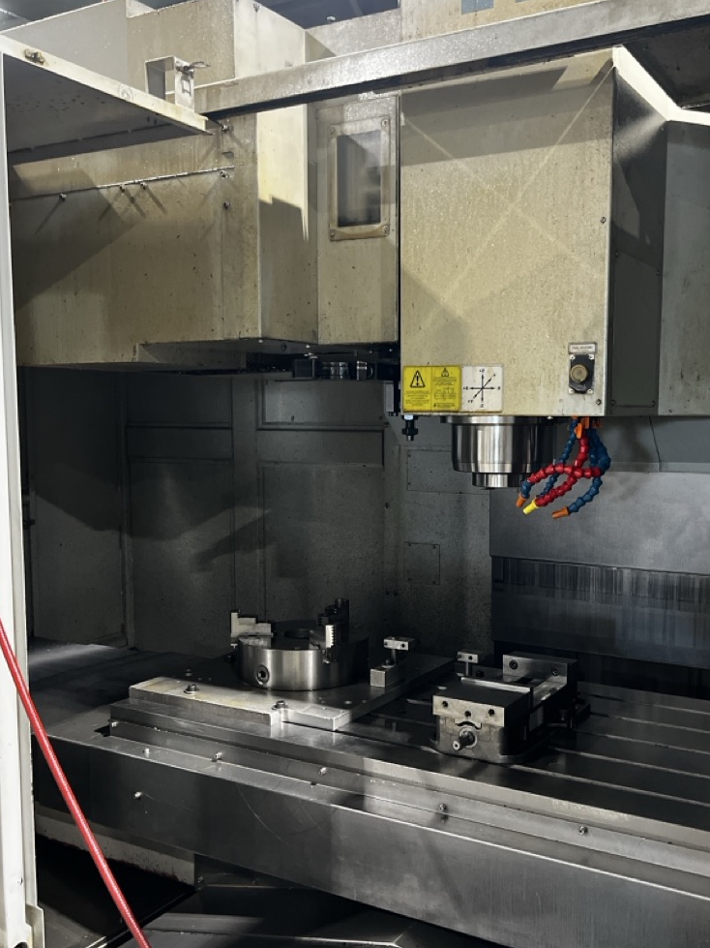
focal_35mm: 34
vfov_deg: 53.9
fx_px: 930
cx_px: 422
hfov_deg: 41.6
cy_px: 508
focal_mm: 5.1
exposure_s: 1/40
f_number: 1.6
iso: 400
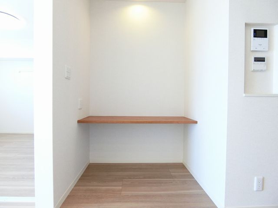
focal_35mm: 19
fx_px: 153
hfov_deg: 84.7
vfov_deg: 68.7
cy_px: 104
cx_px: 139
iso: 250
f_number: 2.7
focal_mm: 4.06
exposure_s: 1/125
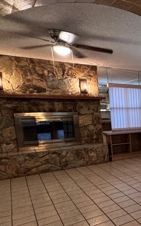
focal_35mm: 35
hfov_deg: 25.2
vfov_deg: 54.8
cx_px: 223
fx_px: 215
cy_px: 138
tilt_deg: -8.1
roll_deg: +0.5
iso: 400
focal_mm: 2.22
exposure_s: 1/60
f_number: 2.2
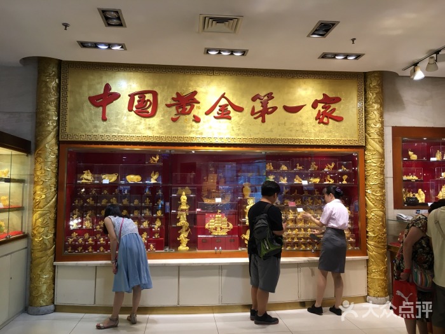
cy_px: 167
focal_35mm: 29
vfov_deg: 48.2
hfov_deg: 61.7
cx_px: 222
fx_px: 373
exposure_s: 1/33
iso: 25
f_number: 2.2
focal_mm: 4.15
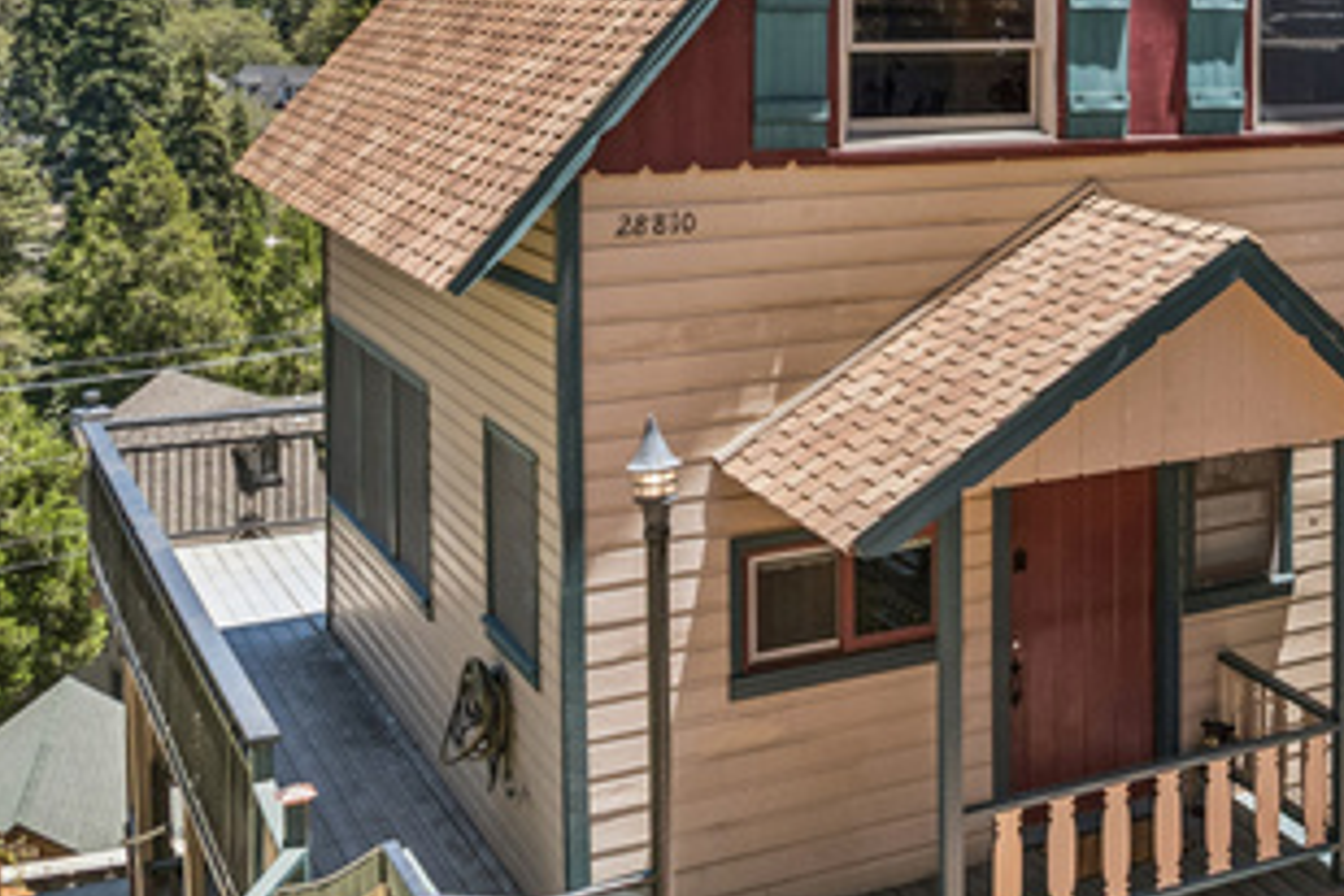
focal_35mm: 54
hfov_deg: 32.9
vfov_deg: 24.7
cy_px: 200
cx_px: 1435
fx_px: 2016
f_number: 2.8
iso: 120
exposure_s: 1/40
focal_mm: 12.3
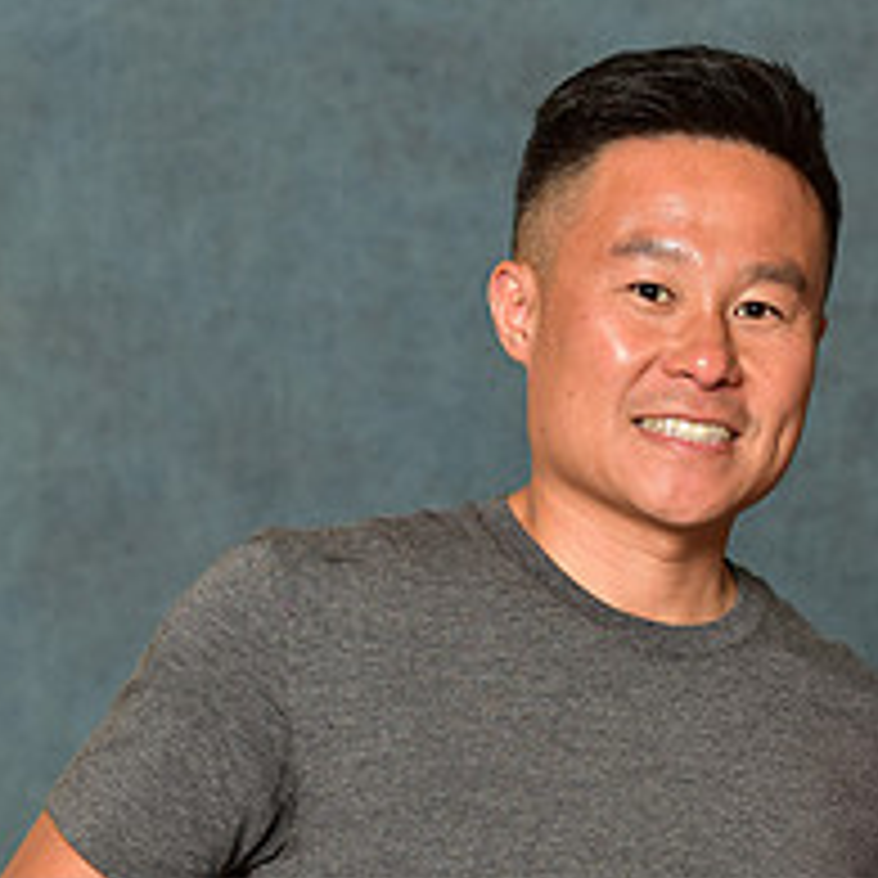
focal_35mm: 217
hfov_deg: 8.1
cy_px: 941
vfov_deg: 8.0
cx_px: 709
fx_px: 6227
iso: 320
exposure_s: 1/200
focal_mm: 86
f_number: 4.5
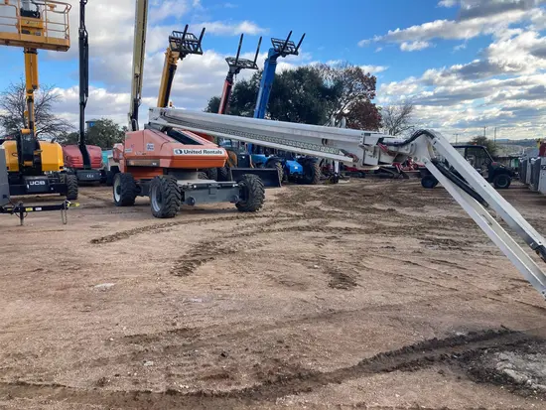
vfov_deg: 49.8
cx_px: 273
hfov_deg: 63.4
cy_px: 205
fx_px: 442
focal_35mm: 28
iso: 20
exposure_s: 1/656
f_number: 1.8
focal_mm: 3.99
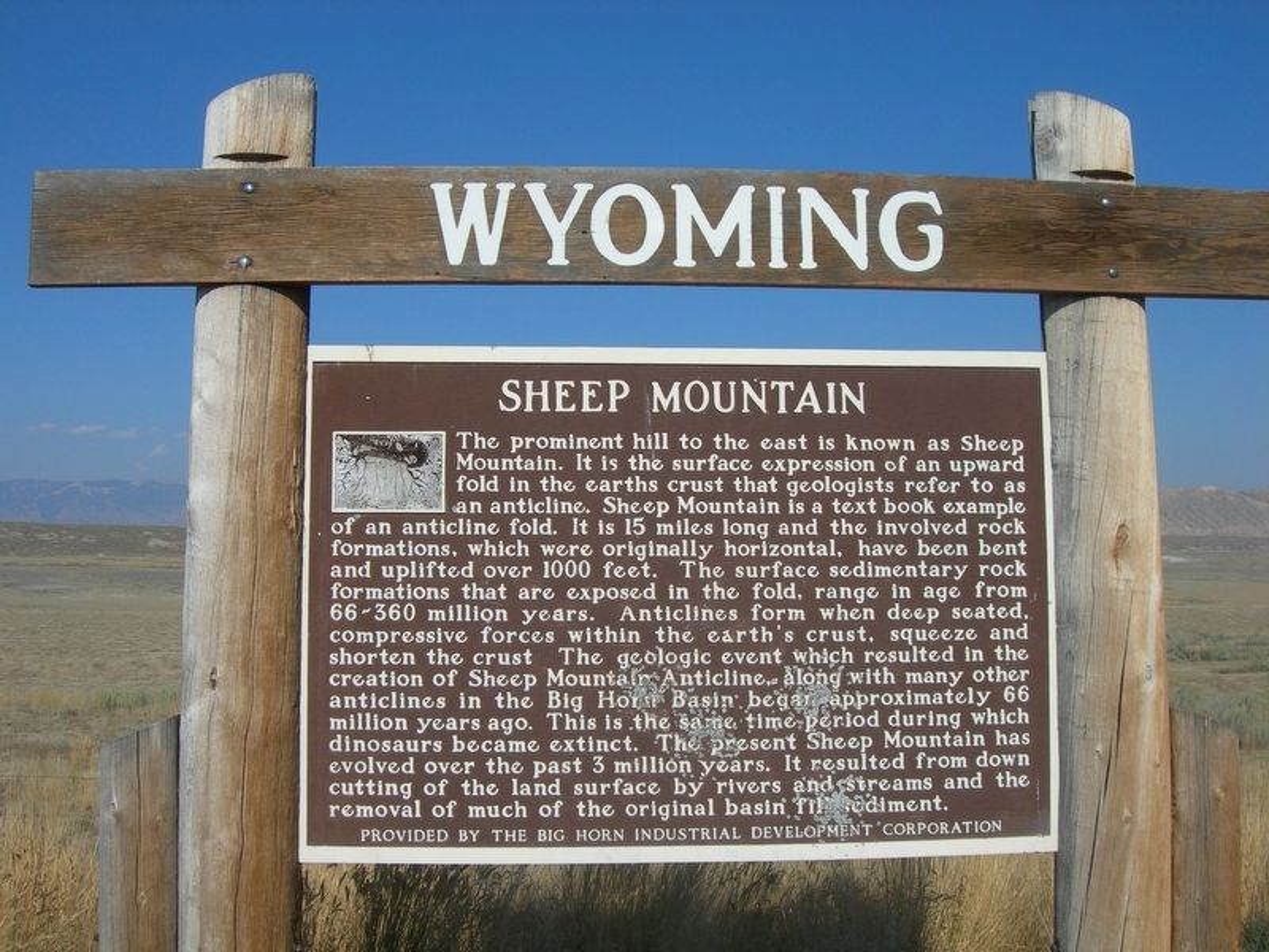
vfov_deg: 37.7
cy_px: 476
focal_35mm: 38
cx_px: 634
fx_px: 1393
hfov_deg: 49.0
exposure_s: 1/1059
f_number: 4.8
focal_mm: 7.8
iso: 50
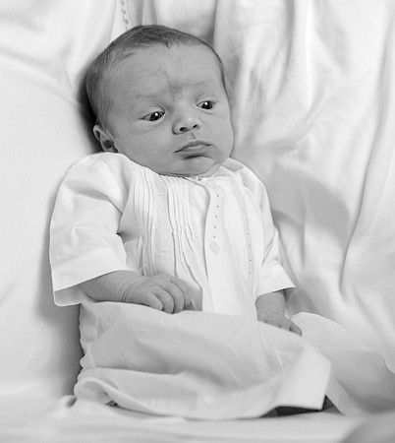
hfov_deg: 7.9
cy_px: 215
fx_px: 2853
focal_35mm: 208
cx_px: 122
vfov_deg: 8.9
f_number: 7.1
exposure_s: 1/160
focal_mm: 150
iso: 125
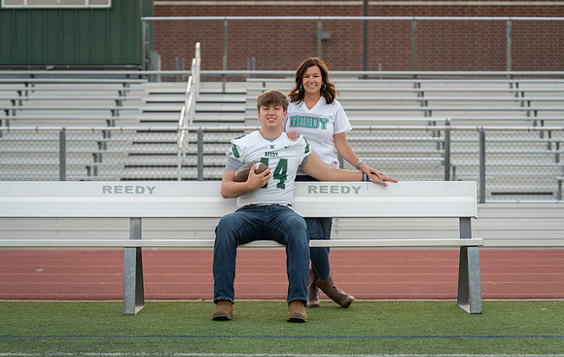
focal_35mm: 85
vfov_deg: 15.6
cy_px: 197
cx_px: 266
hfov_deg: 24.4
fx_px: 1304
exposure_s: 1/320
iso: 400
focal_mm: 78
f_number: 2.8
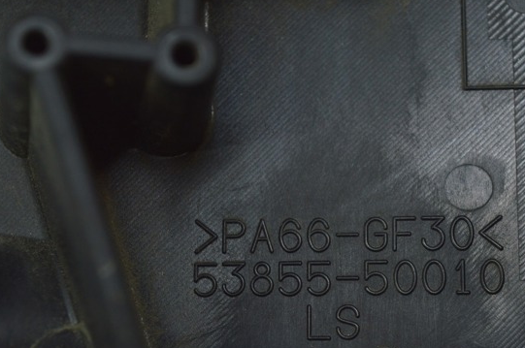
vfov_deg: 14.0
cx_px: 306
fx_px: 1421
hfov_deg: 20.9
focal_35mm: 98
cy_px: 194
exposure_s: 1/60
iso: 400
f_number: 5.6
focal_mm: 55
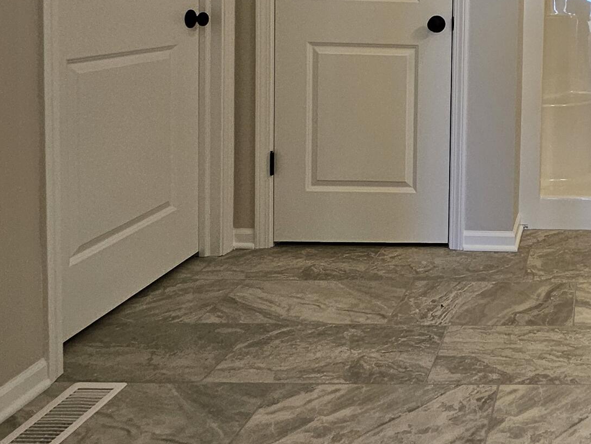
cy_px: 31
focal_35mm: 36
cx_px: 608
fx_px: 615
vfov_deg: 36.8
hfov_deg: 43.1
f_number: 2.2
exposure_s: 1/60
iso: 80
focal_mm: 1.74
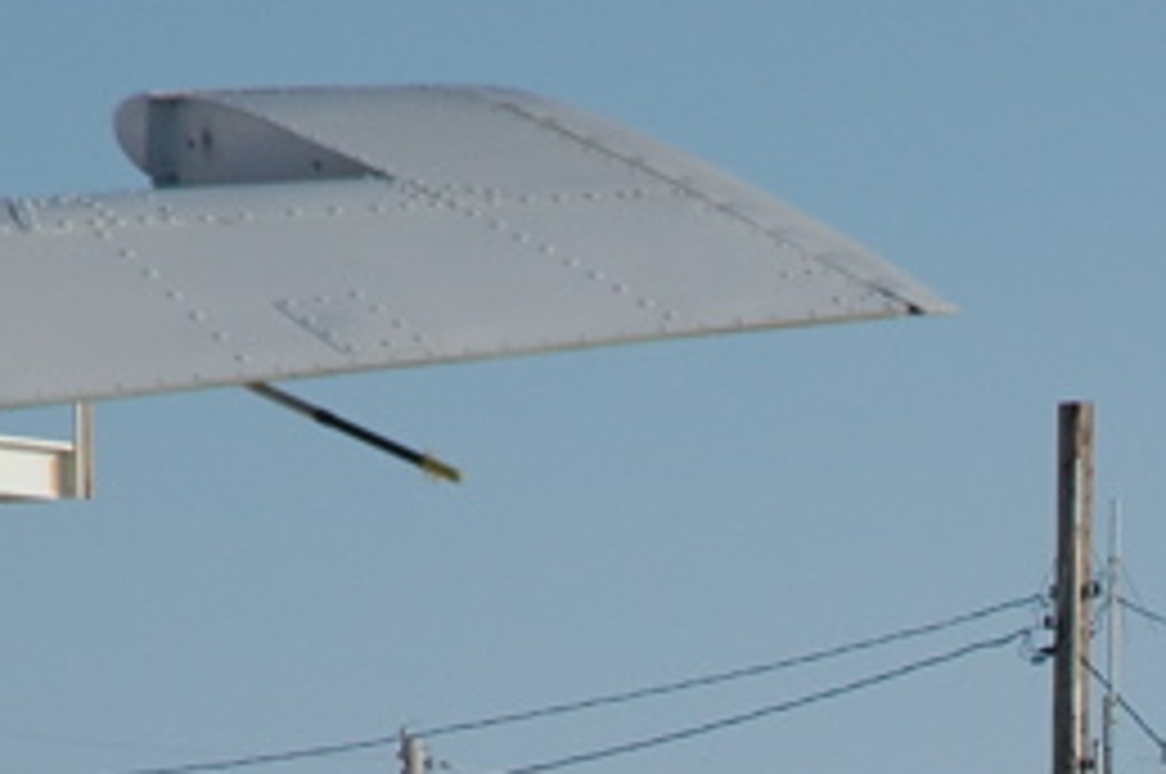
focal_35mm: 415
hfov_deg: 4.9
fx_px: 13424
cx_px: 1776
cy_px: 1323
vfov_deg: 3.3
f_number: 11
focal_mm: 70
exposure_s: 1/500
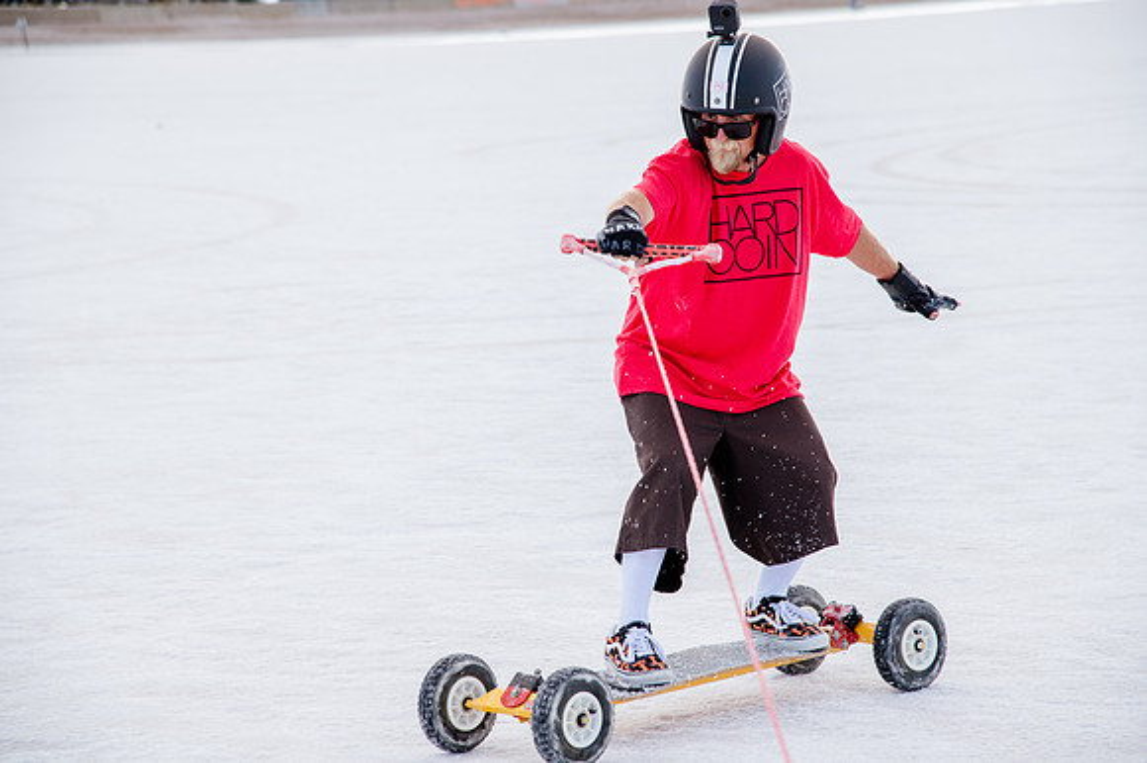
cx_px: 574
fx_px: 3821
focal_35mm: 120
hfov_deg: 17.1
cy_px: 382
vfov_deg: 11.4
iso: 400
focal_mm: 120
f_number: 5.6
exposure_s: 1/400
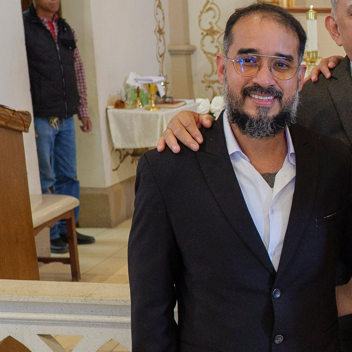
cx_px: 445
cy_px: 192
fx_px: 656
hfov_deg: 26.1
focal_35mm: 57
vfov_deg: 30.0
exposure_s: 1/160
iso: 1600
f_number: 3.2
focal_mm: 16
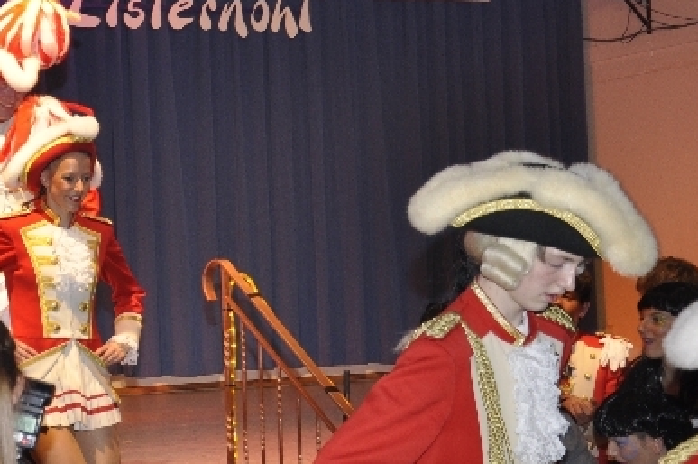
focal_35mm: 93
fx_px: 1801
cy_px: 230
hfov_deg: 21.4
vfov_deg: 14.7
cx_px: 51
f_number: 5
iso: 400
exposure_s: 1/60
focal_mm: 30
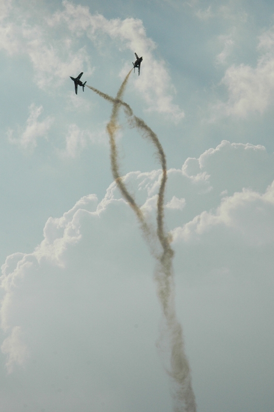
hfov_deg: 13.0
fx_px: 1202
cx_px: 137
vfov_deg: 19.5
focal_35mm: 105
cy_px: 206
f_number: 14
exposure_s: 1/800
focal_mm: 70
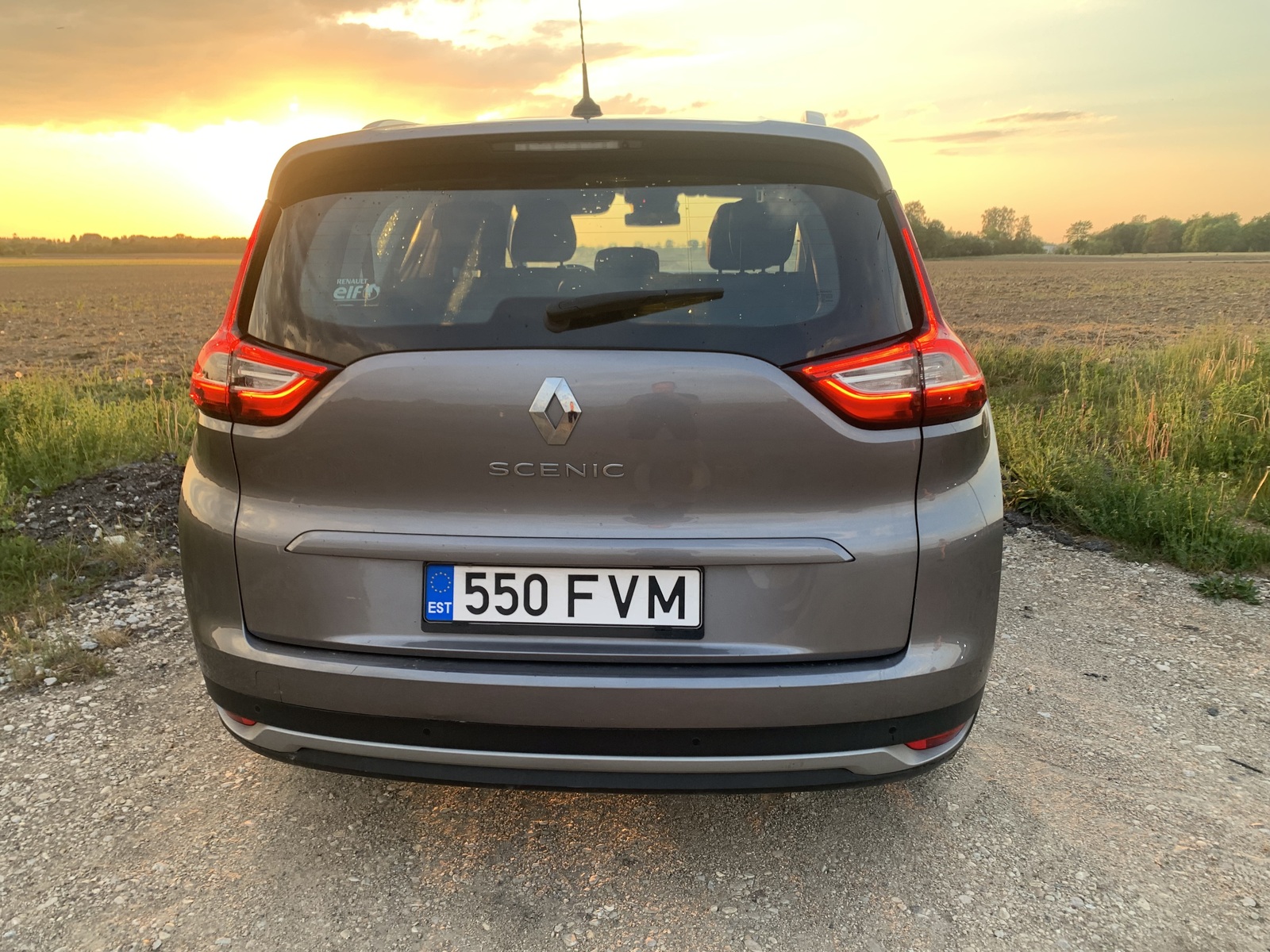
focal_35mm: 26
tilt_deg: -12.5
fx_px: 954
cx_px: 635
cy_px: 476
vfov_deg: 53.1
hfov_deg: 67.3
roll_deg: -0.5
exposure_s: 1/122
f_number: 1.8
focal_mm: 4.25
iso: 32
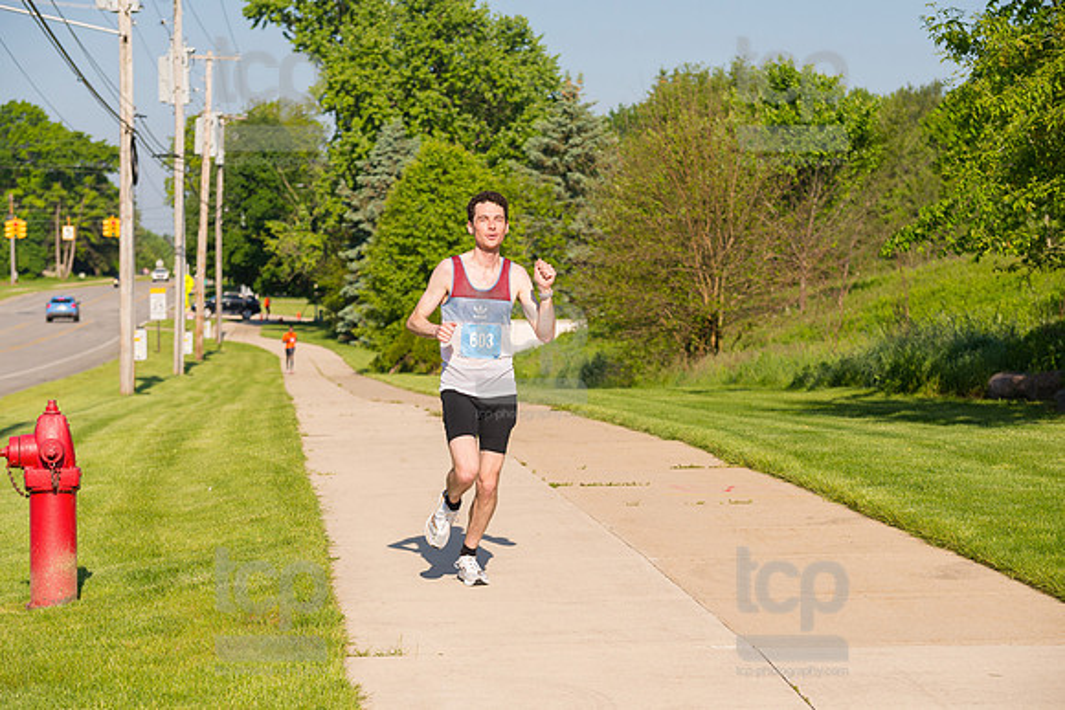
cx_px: 532
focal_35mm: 100
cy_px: 355
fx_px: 2959
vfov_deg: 13.7
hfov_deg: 20.4
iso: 400
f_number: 5.6
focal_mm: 100
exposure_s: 1/2000
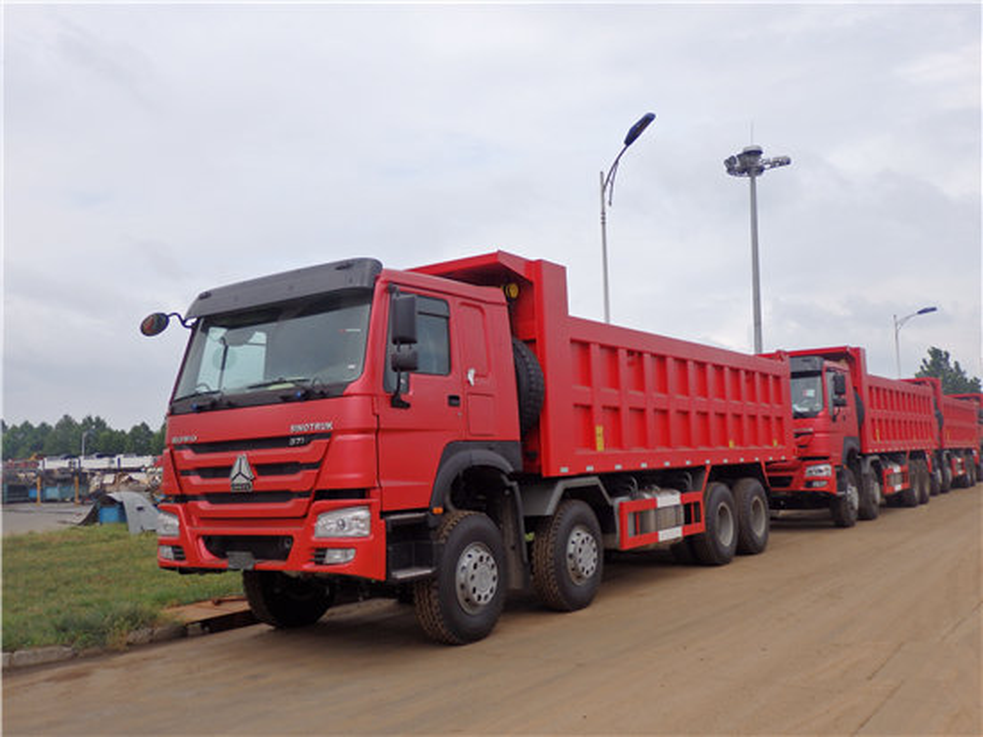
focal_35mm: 30
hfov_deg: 60.0
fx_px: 852
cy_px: 368
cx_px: 492
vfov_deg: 46.8
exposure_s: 1/160
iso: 100
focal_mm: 5.5
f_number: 9.4
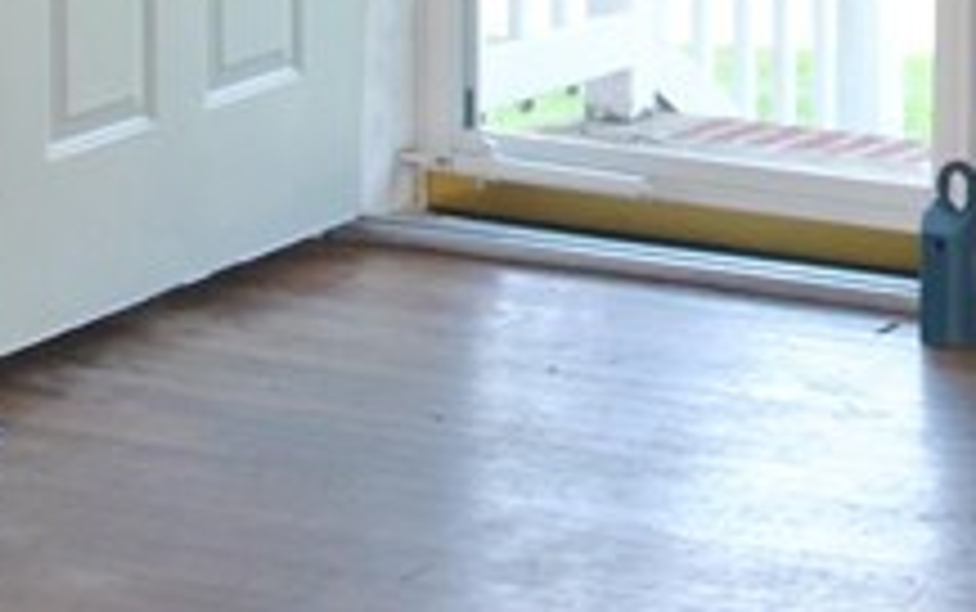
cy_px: -346
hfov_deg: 11.2
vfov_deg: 7.1
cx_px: 1181
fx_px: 4871
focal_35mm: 183
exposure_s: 1/50
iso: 200
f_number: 4.5
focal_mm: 24
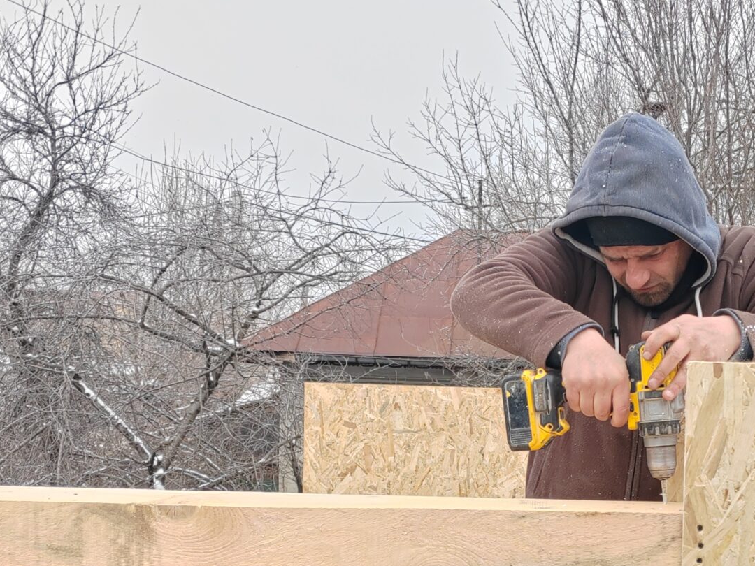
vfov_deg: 22.6
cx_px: 567
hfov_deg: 29.8
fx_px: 1396
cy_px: 456
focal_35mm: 64
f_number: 1.9
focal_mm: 5.52
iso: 100
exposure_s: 1/620
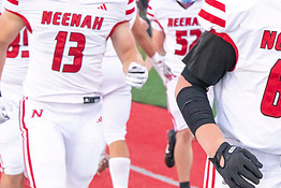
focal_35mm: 270
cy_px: 34
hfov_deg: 7.6
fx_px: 2109
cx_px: 305
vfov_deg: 5.1
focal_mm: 122
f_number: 7.1
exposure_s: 1/800
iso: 10000
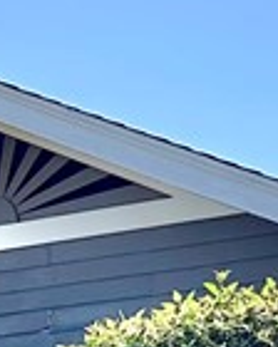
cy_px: 783
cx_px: -273
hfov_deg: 8.6
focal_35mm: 171
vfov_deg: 10.1
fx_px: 1759
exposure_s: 1/4184
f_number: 1.78
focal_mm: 6.86
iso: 80
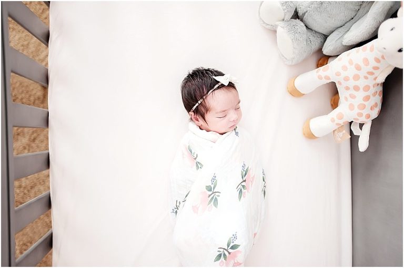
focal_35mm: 35
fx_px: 392
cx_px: 202
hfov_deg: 54.5
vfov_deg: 37.8
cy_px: 134
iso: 1250
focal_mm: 35
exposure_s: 1/160
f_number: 3.2
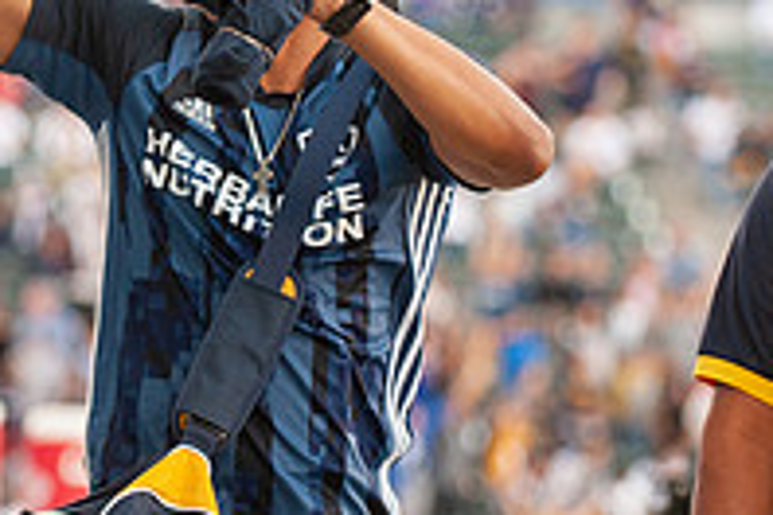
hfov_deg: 6.1
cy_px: 98
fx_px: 7300
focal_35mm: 340
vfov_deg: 4.0
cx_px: 187
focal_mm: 116
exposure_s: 1/400
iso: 1250
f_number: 2.8
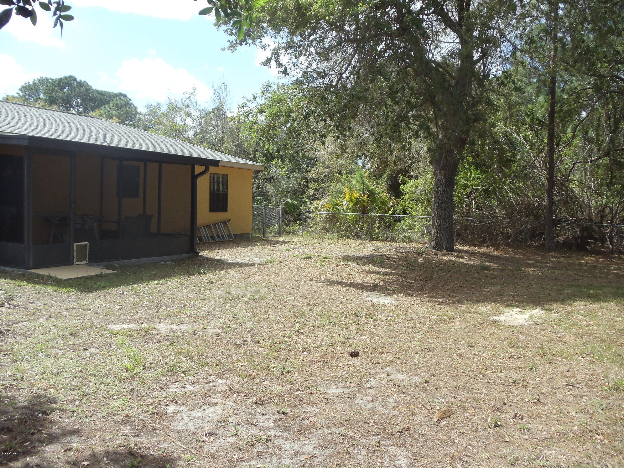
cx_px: 312
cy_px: 234
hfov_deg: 42.9
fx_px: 793
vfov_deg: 32.9
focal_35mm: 44
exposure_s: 1/160
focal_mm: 6
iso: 100
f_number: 7.1
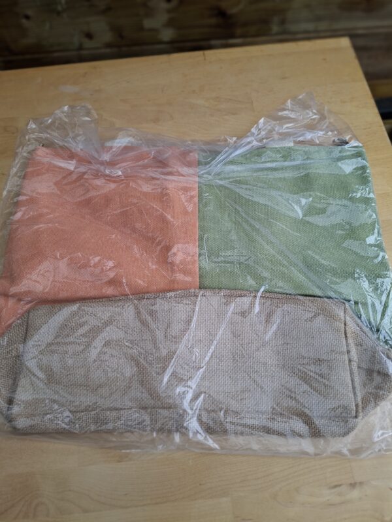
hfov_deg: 58.9
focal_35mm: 23
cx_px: 196
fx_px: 347
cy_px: 261
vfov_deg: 73.9
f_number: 1.8
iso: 50
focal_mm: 5.54
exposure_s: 1/122
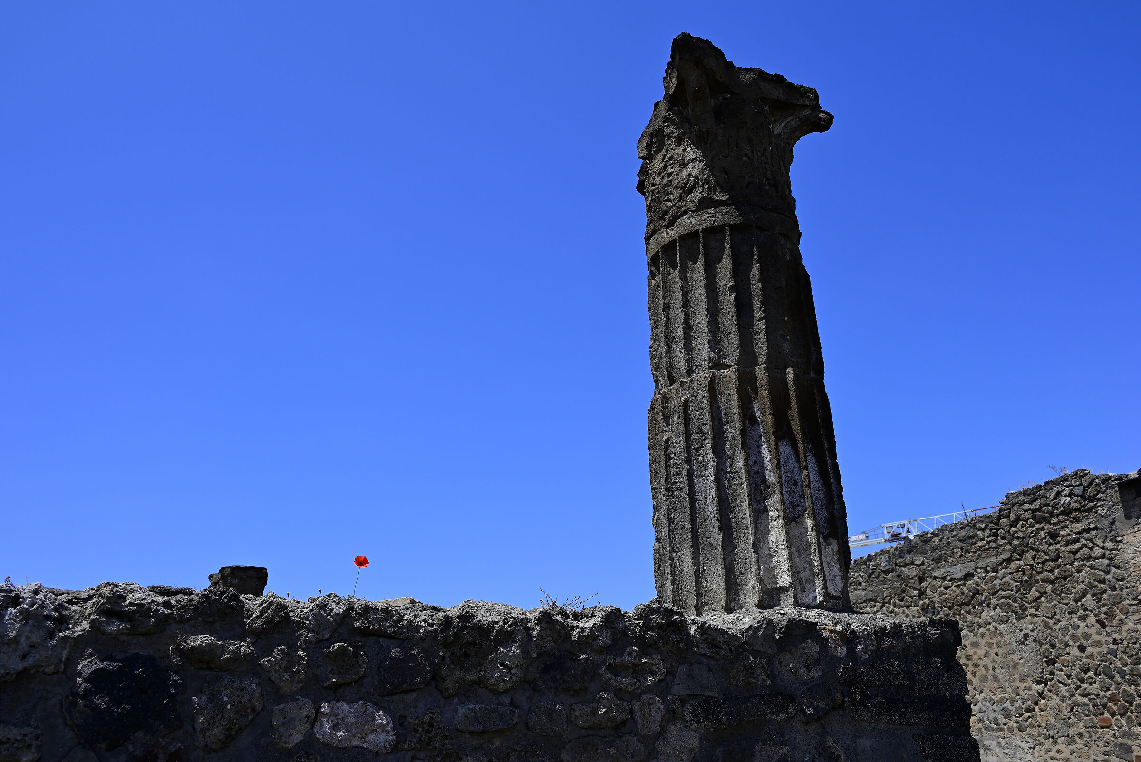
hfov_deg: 58.7
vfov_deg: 41.1
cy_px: 381
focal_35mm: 32
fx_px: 1015
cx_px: 570
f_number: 8
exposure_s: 1/400
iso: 100
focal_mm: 32
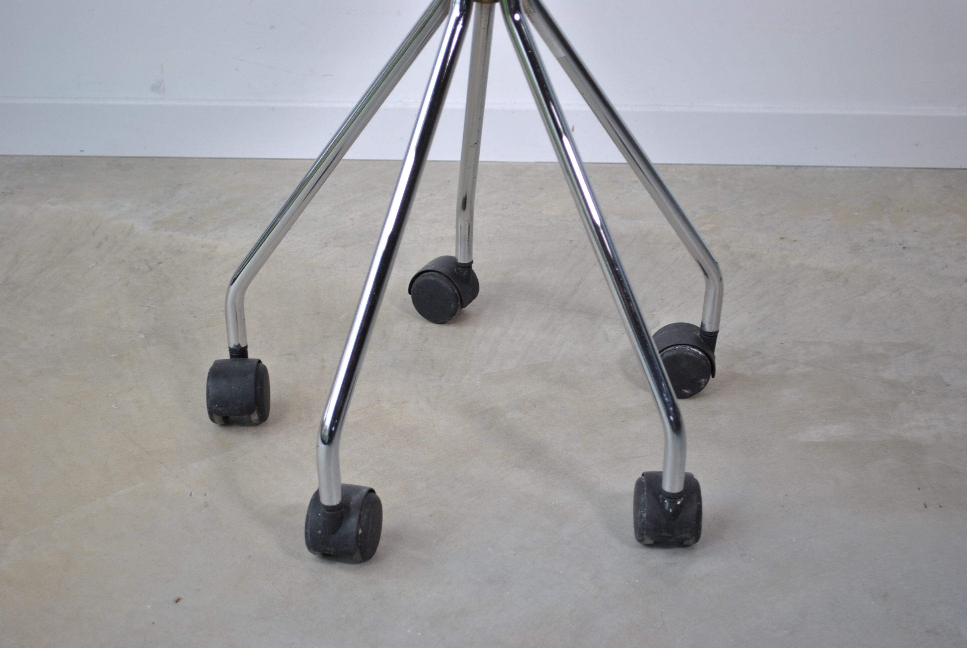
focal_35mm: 60
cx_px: 484
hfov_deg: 33.4
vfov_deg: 22.7
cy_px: 324
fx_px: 1614
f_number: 5.3
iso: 200
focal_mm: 40
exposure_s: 1/60
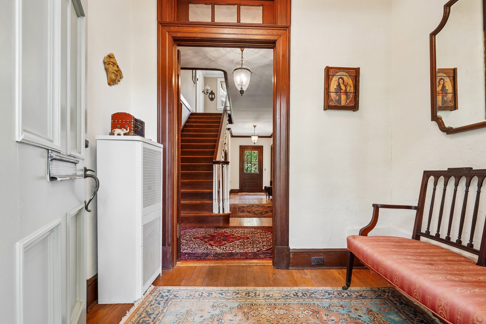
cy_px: 172
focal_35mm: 16
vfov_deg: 73.7
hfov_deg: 96.7
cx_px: 250
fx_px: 216
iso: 400
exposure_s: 1/4
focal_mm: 15
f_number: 11
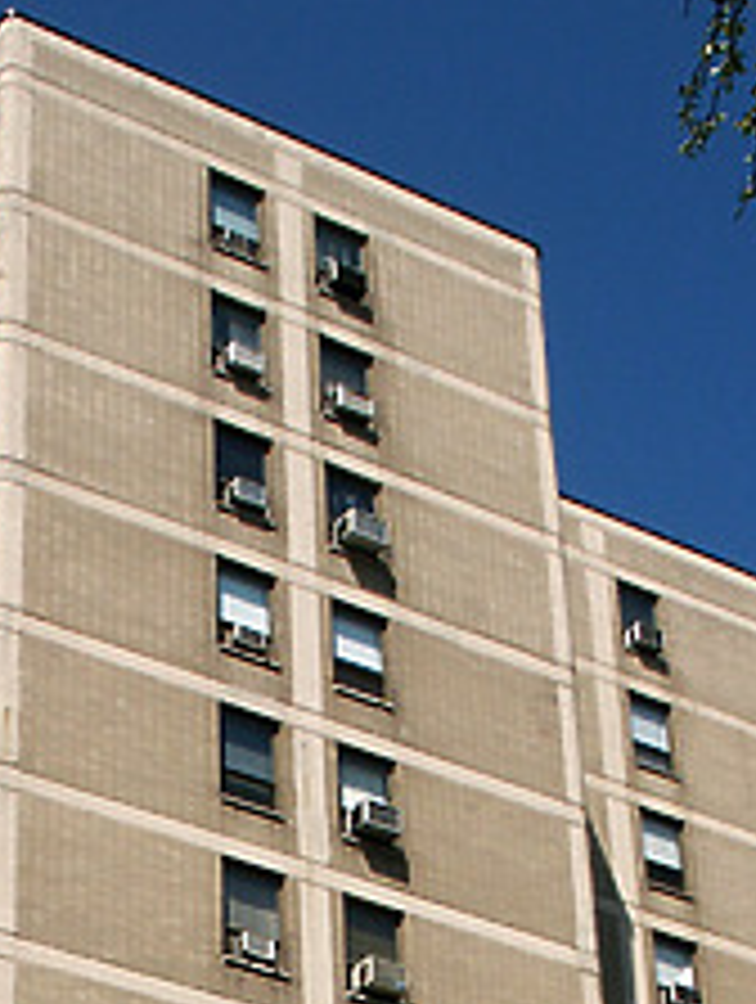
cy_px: 1342
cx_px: 158
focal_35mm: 94
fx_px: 2729
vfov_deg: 19.1
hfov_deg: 15.7
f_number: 6.7
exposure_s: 1/350
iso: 64
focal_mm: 7.18
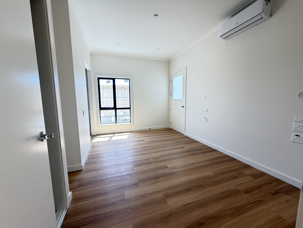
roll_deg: +1.2
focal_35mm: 14
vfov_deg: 85.7
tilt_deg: -7.2
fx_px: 123
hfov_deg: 102.1
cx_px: 152
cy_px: 114
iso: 160
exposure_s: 1/121
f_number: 2.2
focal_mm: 2.22
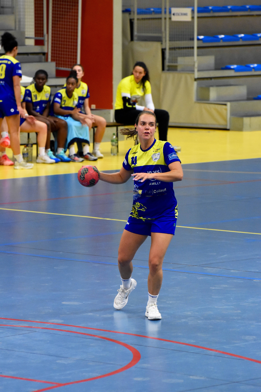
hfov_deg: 5.6
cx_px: 130
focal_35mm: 248
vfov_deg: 8.3
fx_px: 2691
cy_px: 196
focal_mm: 165
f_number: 5
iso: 3200
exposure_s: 1/200
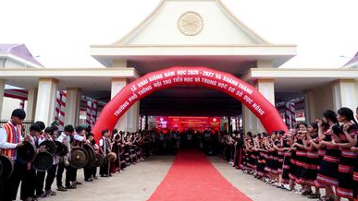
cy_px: 91
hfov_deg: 71.9
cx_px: 174
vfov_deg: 44.4
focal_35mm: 26
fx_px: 247
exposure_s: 1/2000
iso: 8000
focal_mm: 16
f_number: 8
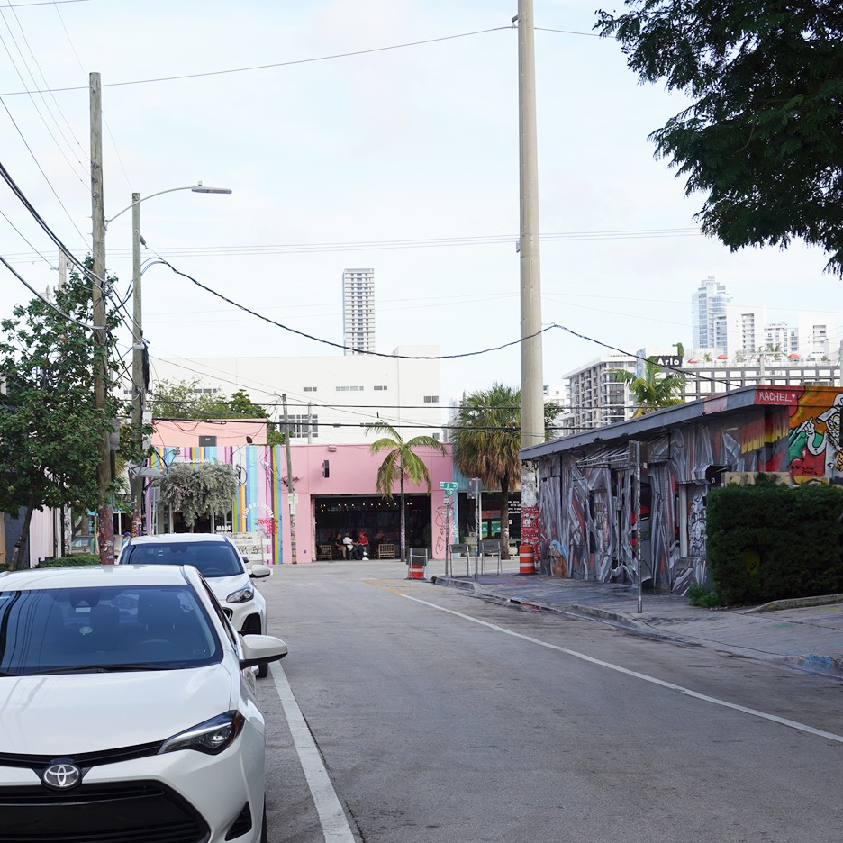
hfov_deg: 24.9
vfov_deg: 25.0
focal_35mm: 69
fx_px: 1901
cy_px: 499
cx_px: 309
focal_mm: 38
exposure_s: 1/100
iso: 100
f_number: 9
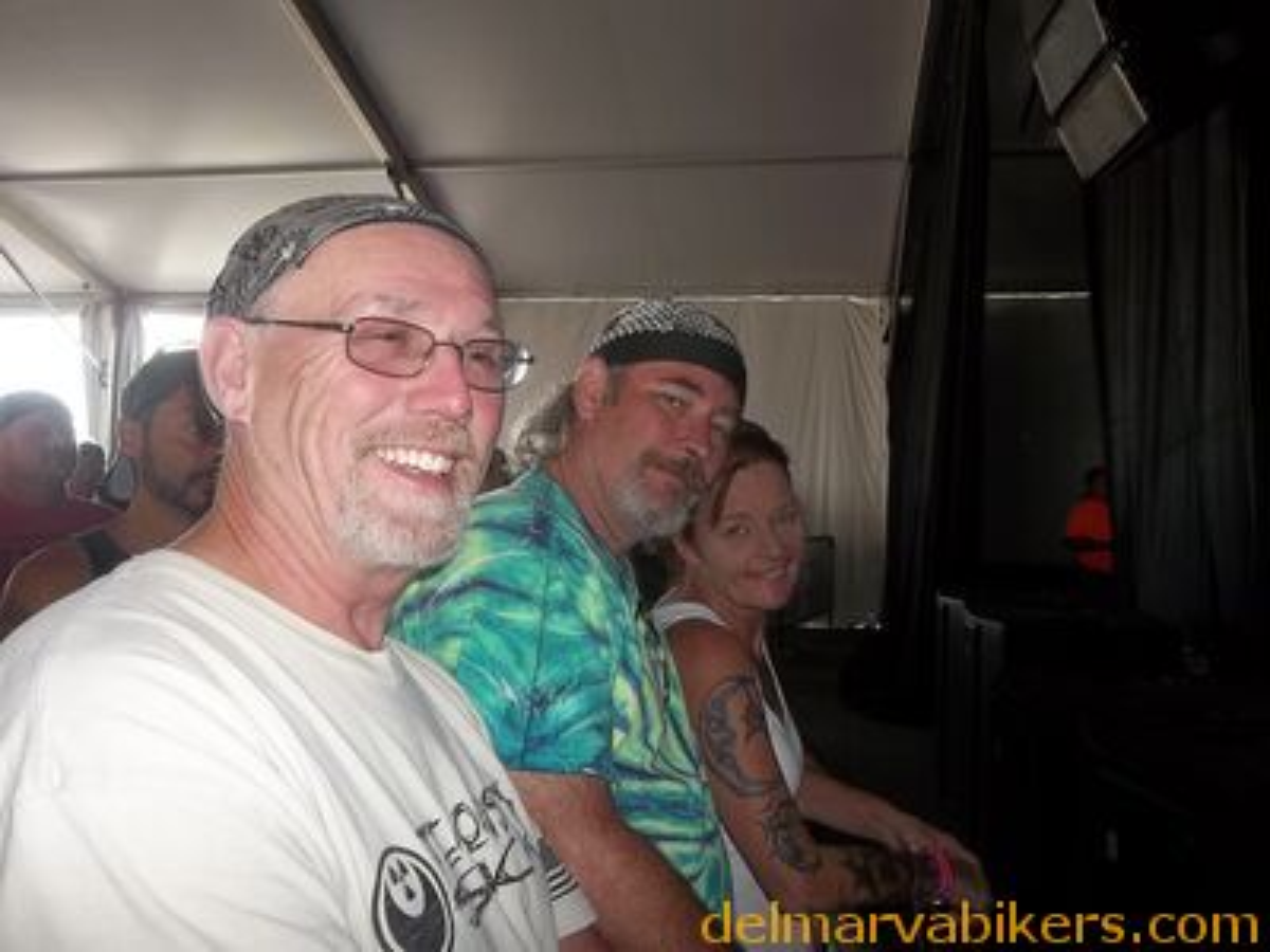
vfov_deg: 51.4
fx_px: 991
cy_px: 476
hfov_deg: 65.3
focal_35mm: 27
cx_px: 635
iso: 80
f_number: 3.5
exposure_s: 1/30
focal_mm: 4.9
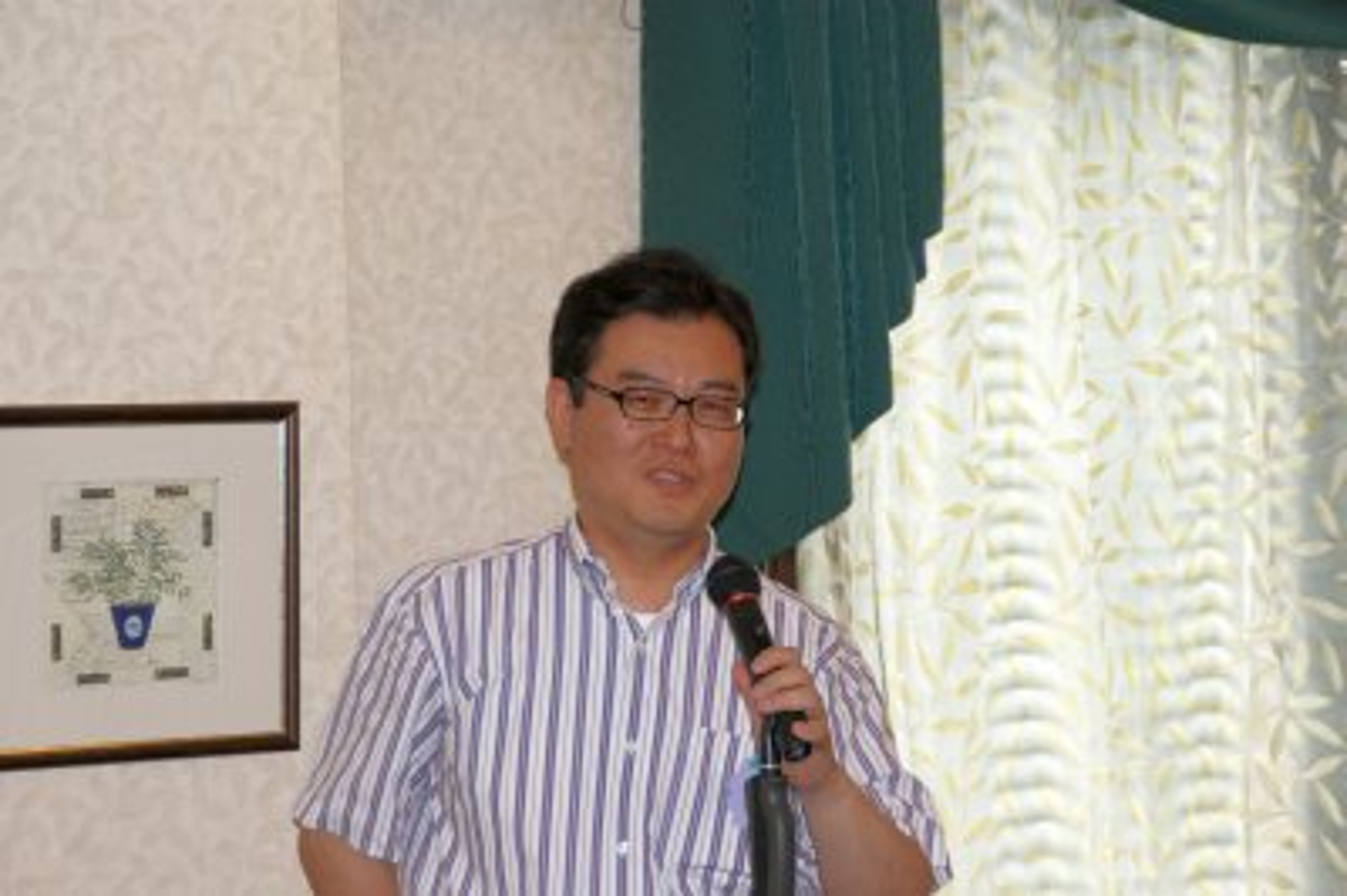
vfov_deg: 10.1
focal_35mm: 135
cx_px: 674
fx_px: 5047
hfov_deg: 15.2
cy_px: 448
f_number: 5.6
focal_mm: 90
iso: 400
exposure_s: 1/125
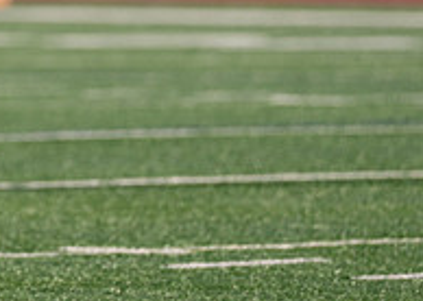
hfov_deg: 2.6
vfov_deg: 1.8
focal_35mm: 790
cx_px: -155
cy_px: -39
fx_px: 9477
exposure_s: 1/3200
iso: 160
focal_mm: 200
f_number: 2.8
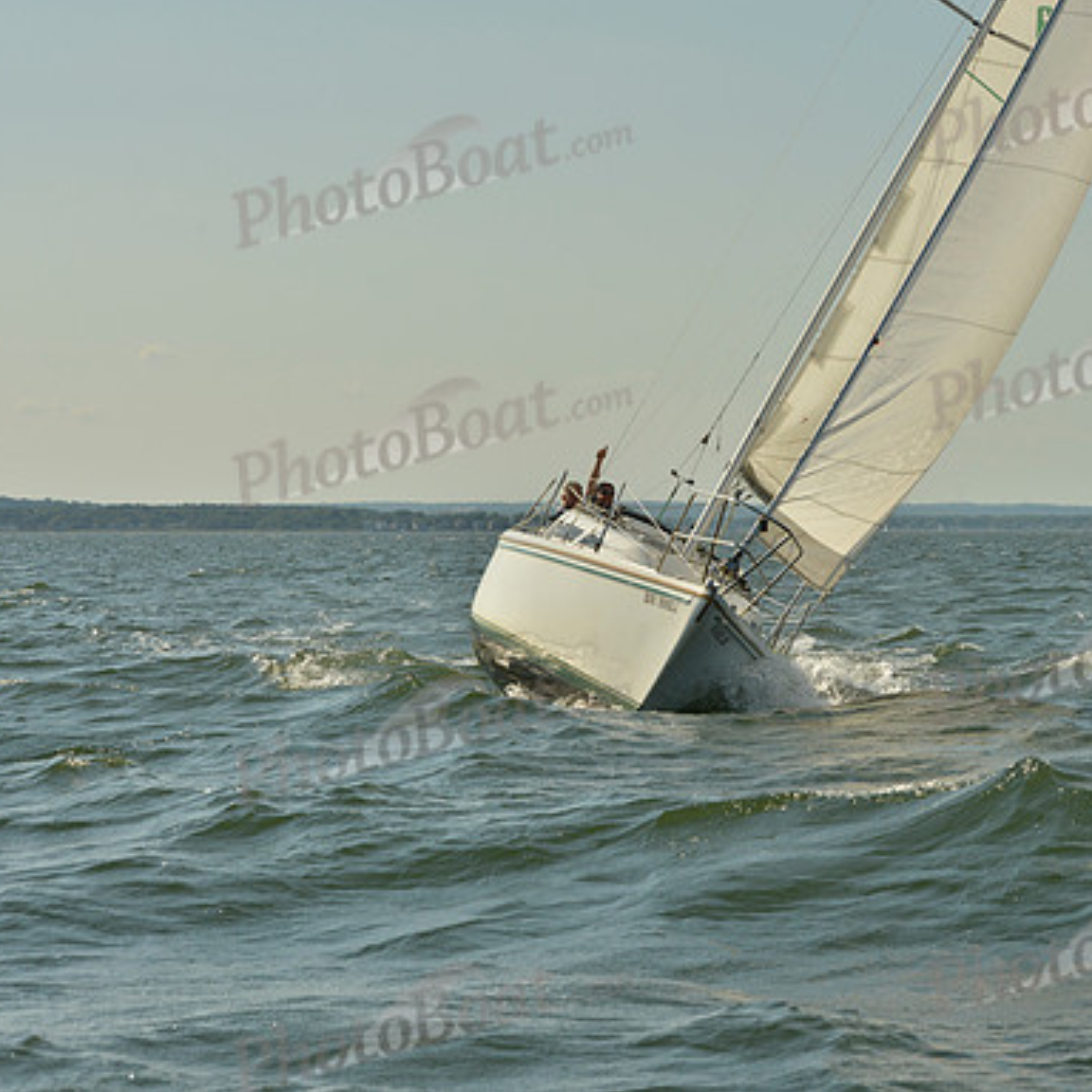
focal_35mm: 118
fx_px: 4211
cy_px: 545
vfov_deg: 14.8
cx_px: 782
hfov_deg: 14.7
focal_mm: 92
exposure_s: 1/1000
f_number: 13
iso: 280
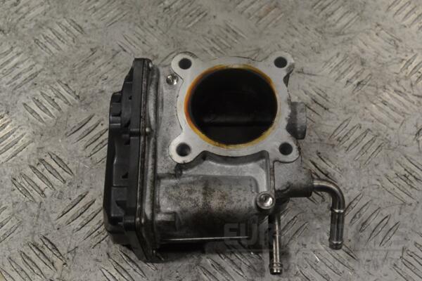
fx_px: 615
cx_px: 211
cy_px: 140
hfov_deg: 37.9
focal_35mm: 52
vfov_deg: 25.8
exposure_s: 1/400
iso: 3200
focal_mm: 35
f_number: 10
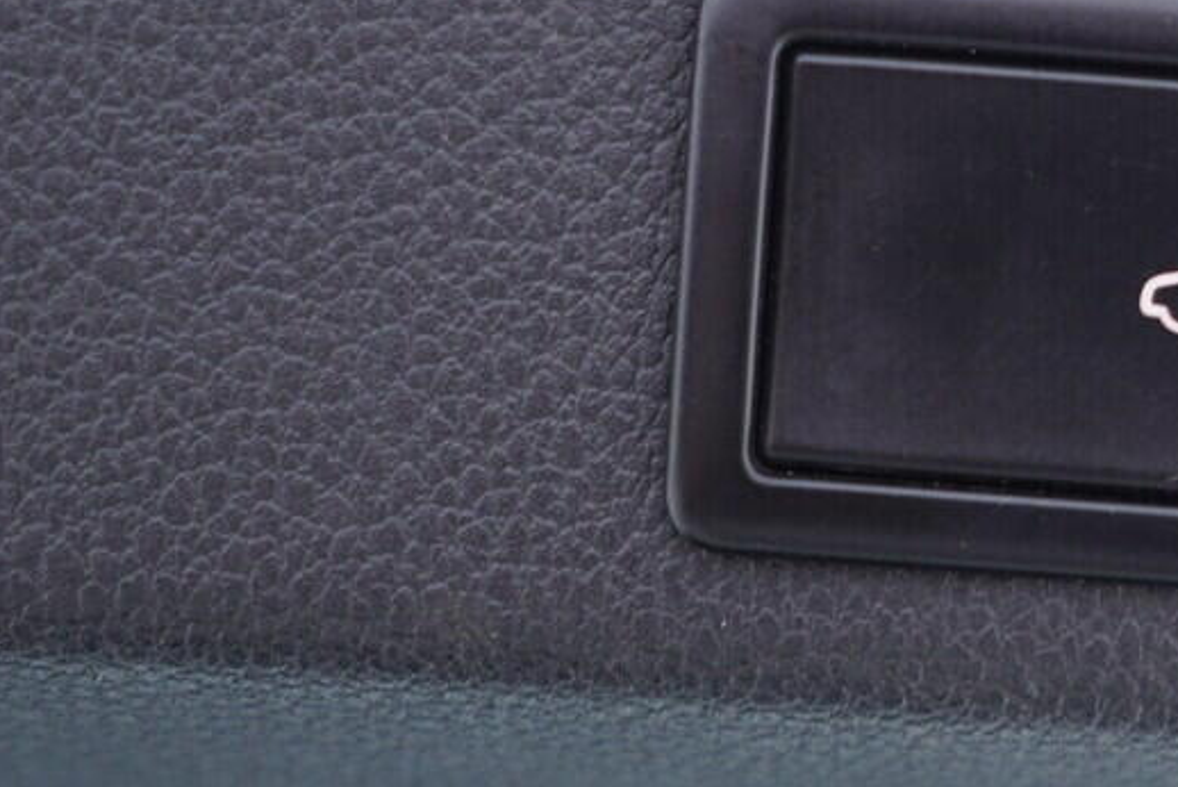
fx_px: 3274
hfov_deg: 19.6
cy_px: 243
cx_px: 1248
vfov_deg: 13.7
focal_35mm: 100
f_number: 2.8
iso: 200
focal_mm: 24
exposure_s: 1/40
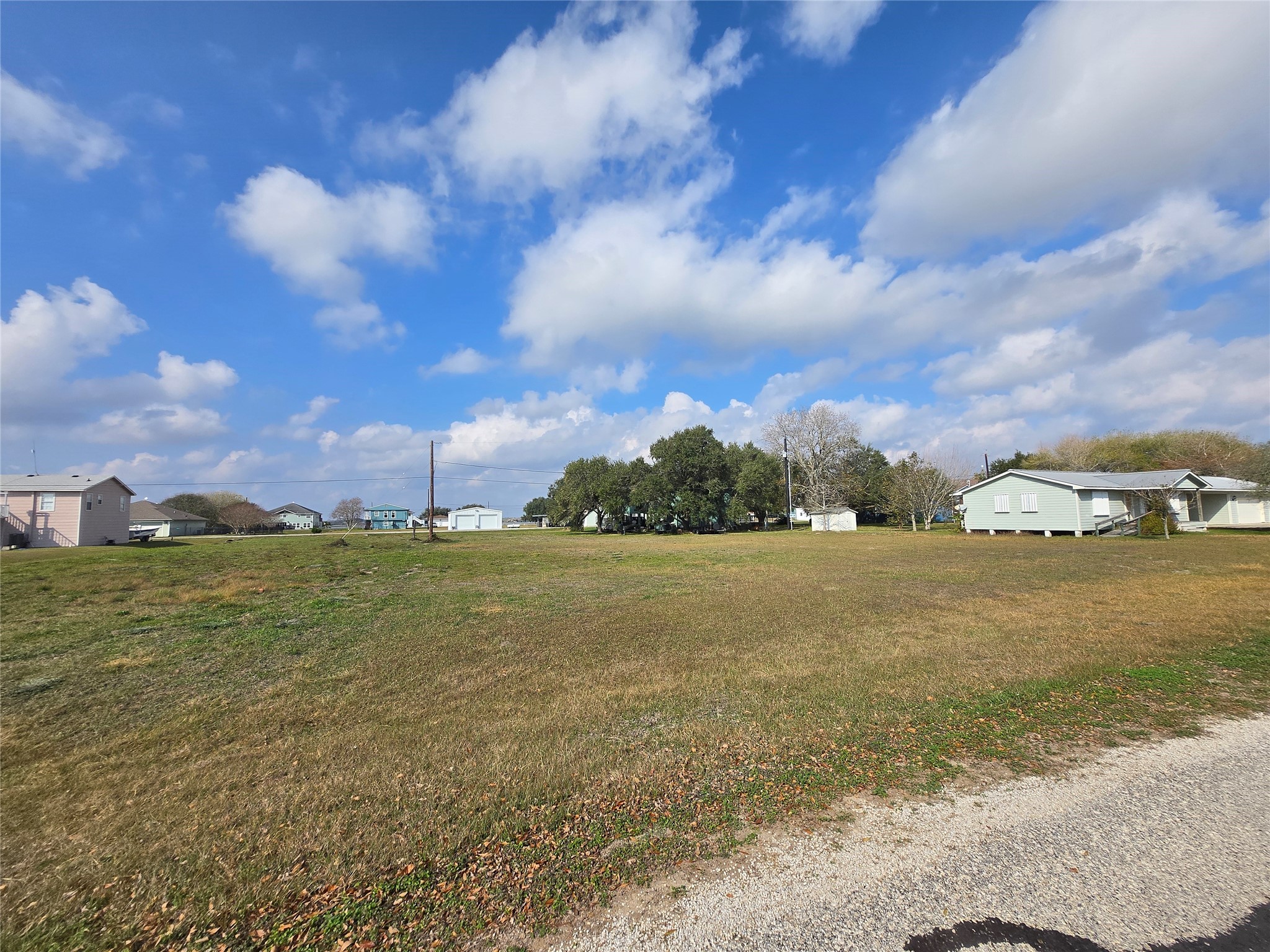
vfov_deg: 89.9
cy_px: 476
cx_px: 635
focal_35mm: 13
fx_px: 477
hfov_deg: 106.2
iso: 25
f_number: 2.2
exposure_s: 1/1849
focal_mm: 1.7
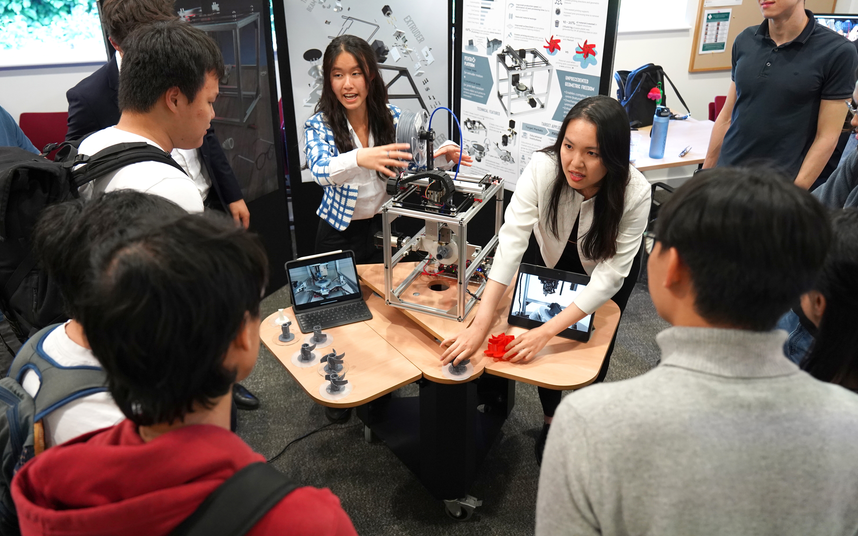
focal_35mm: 29
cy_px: 246
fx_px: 678
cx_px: 423
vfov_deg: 43.1
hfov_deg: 64.6
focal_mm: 28
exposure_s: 1/100
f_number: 3.5
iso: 3200
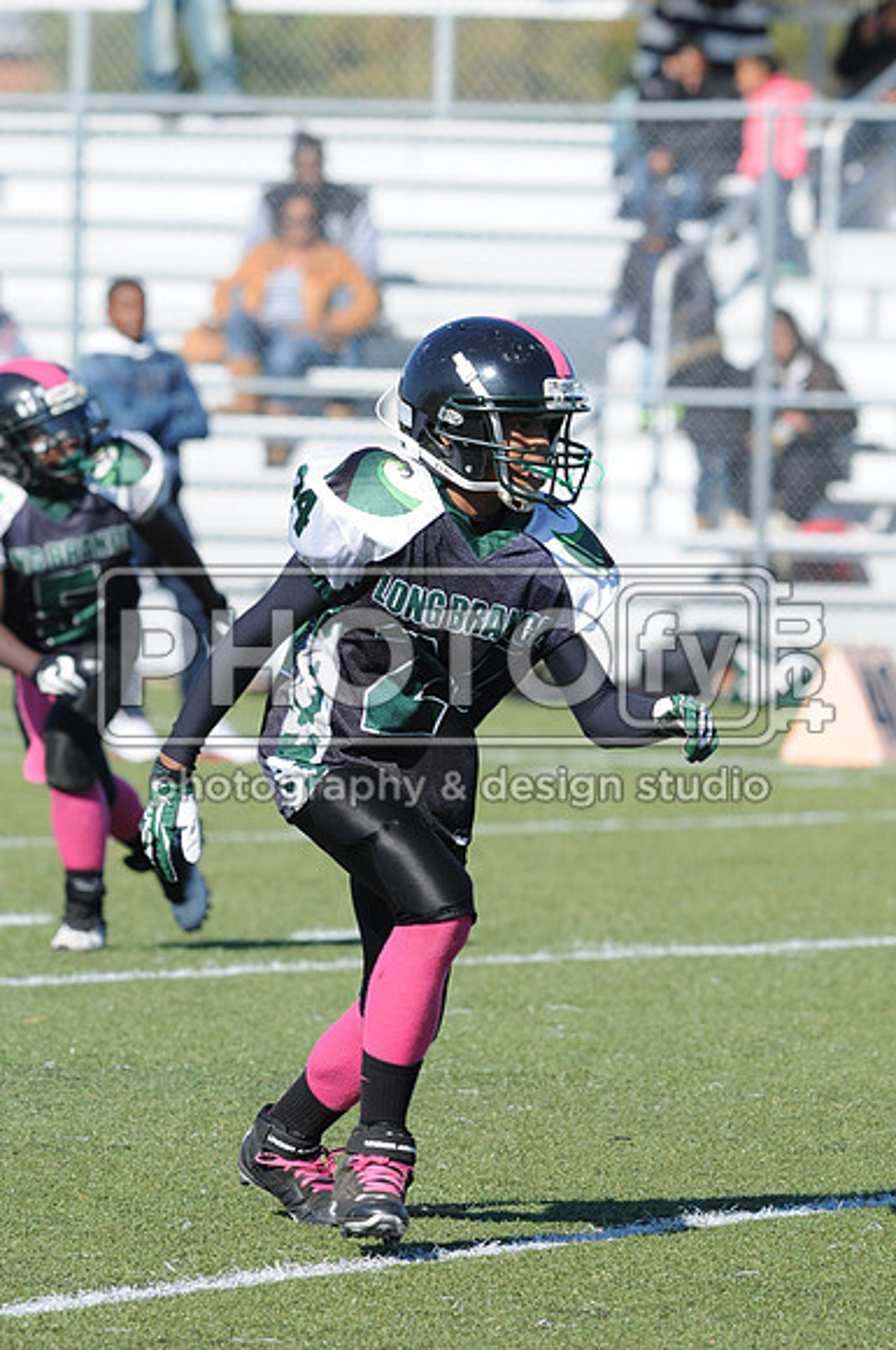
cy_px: 675
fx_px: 16849
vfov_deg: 4.6
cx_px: 448
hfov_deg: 3.0
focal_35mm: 450
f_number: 7.1
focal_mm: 300
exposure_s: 1/500
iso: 200
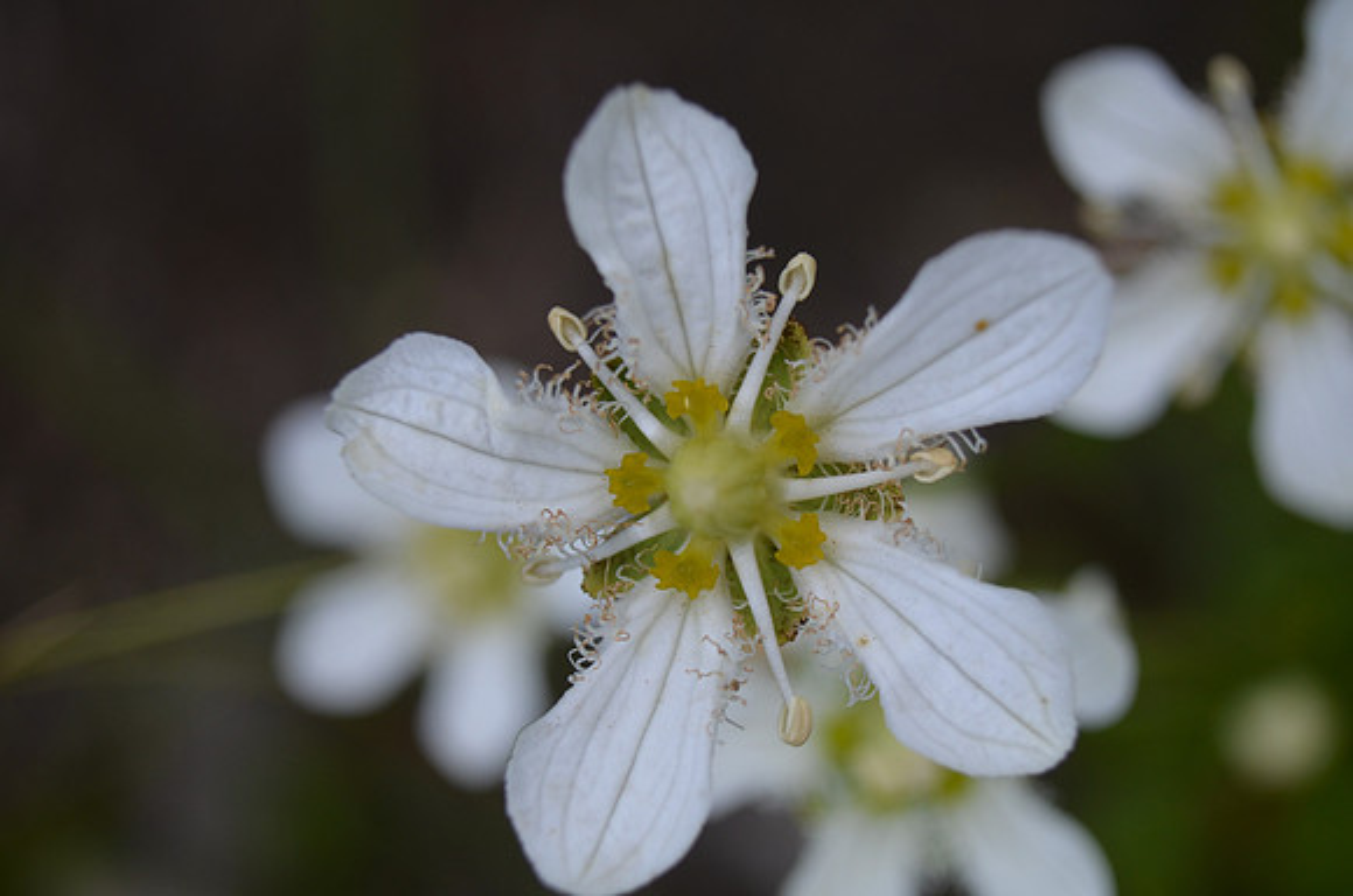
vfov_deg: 22.5
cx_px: 676
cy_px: 448
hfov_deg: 33.5
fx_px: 2250
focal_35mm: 60
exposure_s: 1/1250
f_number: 5.3
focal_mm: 40
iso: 400
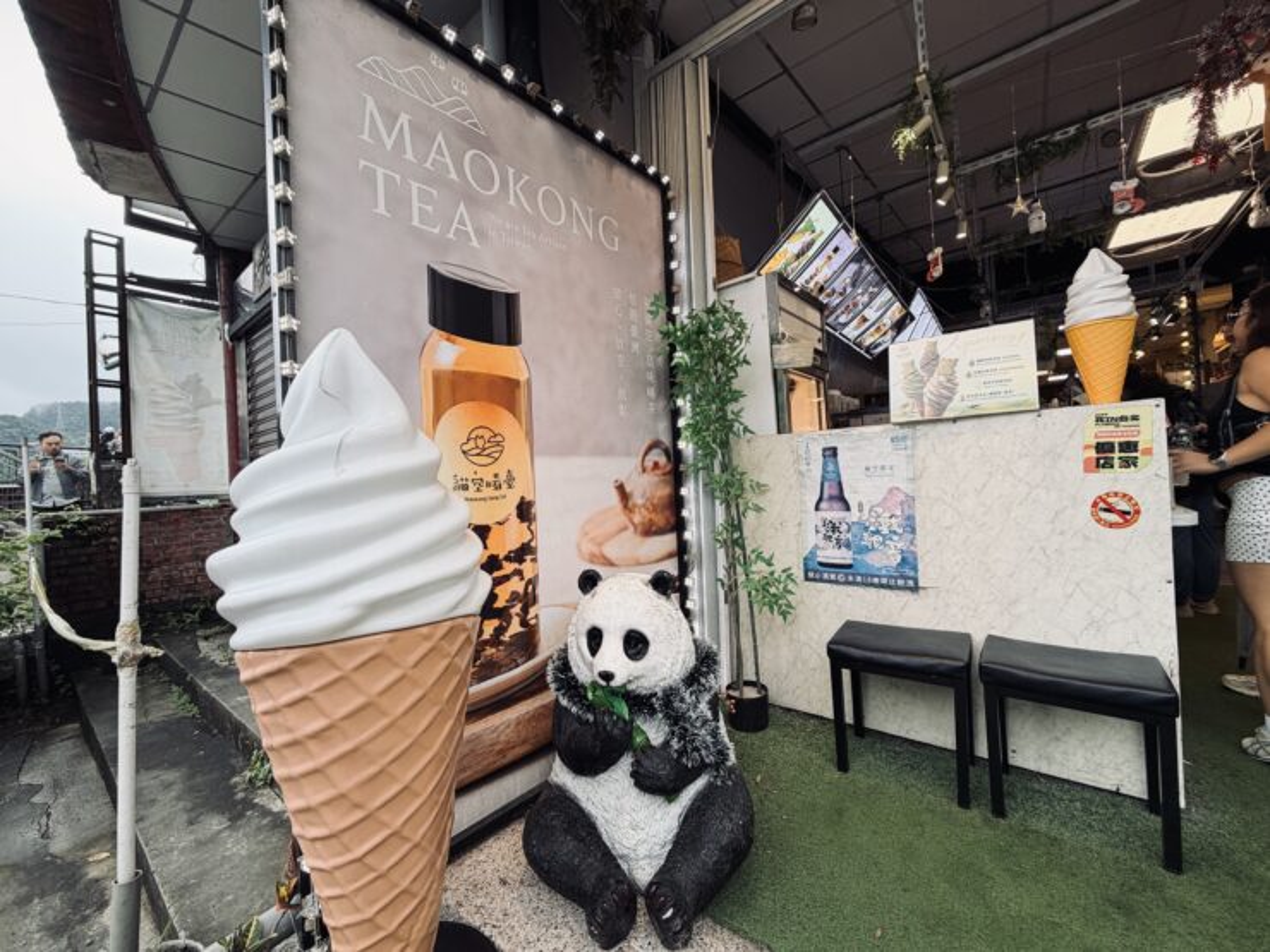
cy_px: 476
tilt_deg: -0.1
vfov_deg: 85.7
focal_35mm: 14
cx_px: 635
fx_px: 514
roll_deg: +2.3
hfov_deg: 102.1
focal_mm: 2.22
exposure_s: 1/120
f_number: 2.2
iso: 64
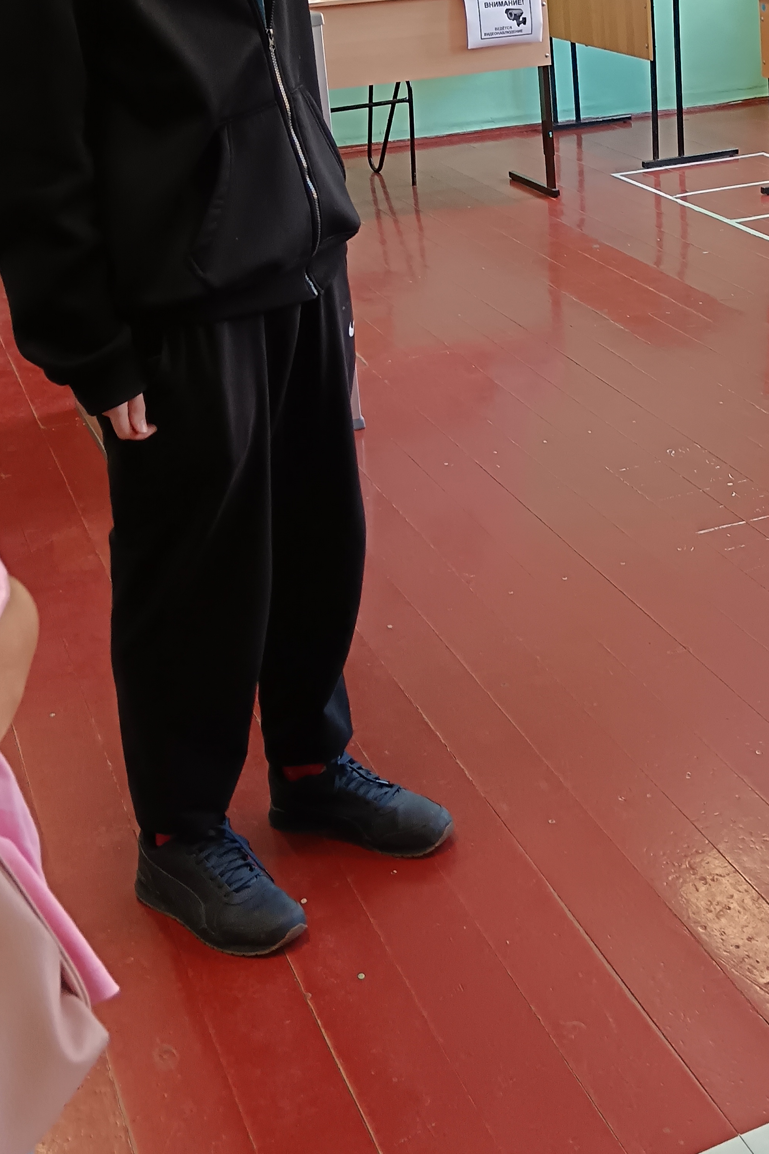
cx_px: 736
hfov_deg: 24.1
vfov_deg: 35.8
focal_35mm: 54
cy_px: 244
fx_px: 1730
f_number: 1.9
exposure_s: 1/50
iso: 597
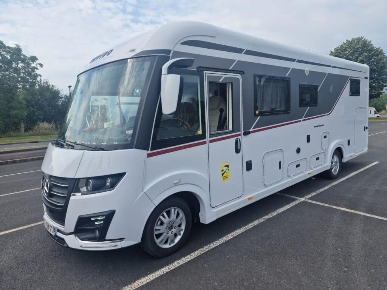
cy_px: 145
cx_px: 194
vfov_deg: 58.9
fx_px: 257
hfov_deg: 73.9
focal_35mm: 23
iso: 50
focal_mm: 6.4
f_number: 1.8
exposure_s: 1/1032
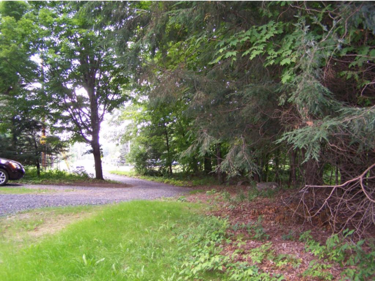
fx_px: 412
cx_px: 188
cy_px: 140
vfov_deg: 37.8
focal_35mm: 38
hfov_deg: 49.0
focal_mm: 6.3
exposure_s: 1/60
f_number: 2.8
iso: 140
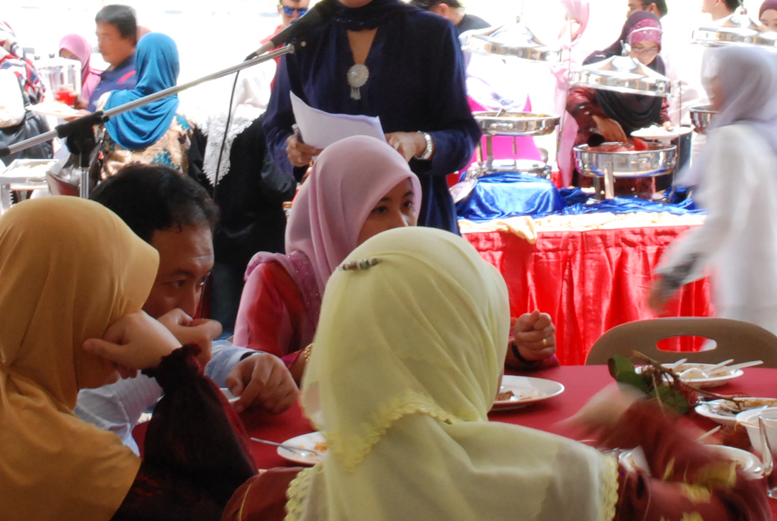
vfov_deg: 12.6
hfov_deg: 18.9
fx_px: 2336
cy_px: -8
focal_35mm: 108
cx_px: 350
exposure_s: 1/20
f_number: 18
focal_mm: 32
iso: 800
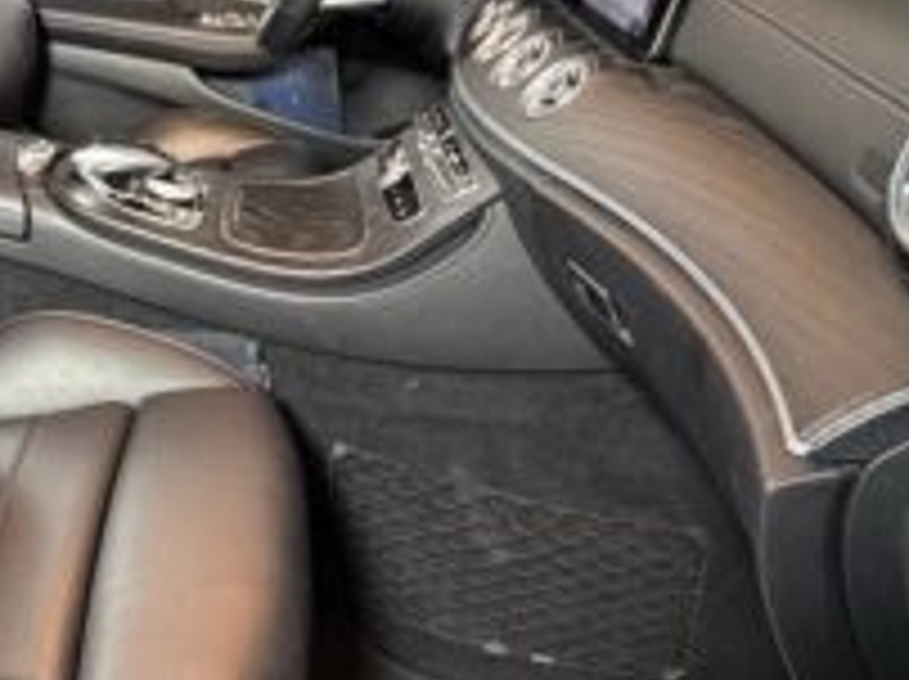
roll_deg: -1.7
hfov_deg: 39.8
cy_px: 142
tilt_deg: -18.6
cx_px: 50
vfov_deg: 32.7
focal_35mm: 43
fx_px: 1128
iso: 500
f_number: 2.2
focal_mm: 2.22
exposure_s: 1/50
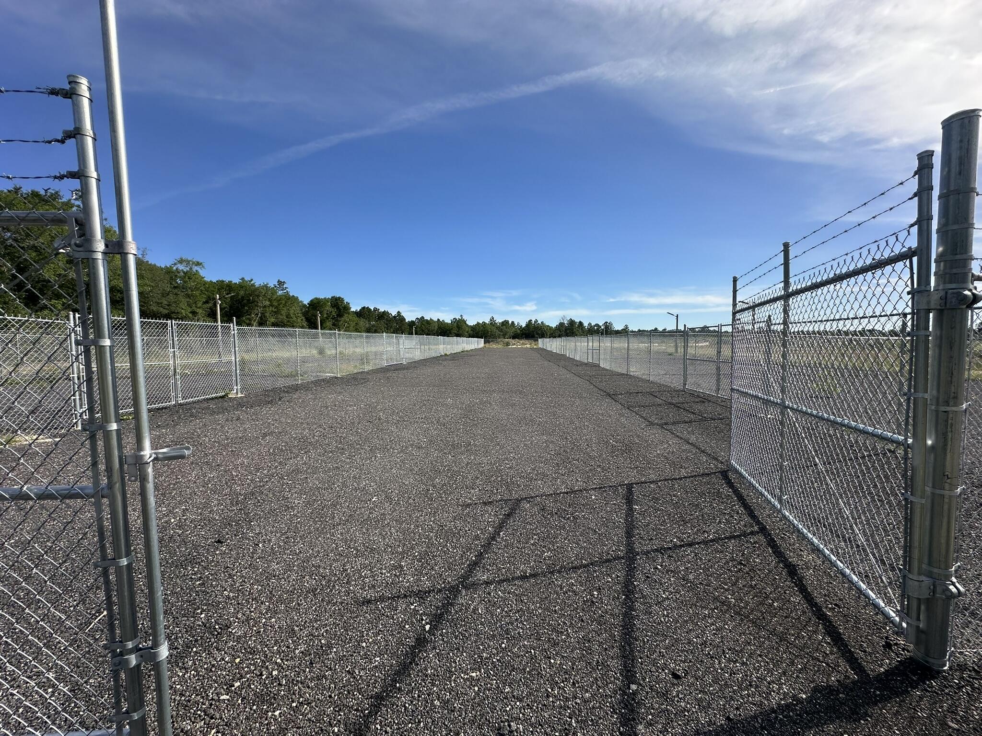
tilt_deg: -1.7
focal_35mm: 14
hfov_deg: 102.1
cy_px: 368
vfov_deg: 85.7
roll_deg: -1.1
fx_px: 397
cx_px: 491
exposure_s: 1/1855
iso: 50
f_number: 2.2
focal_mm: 2.22
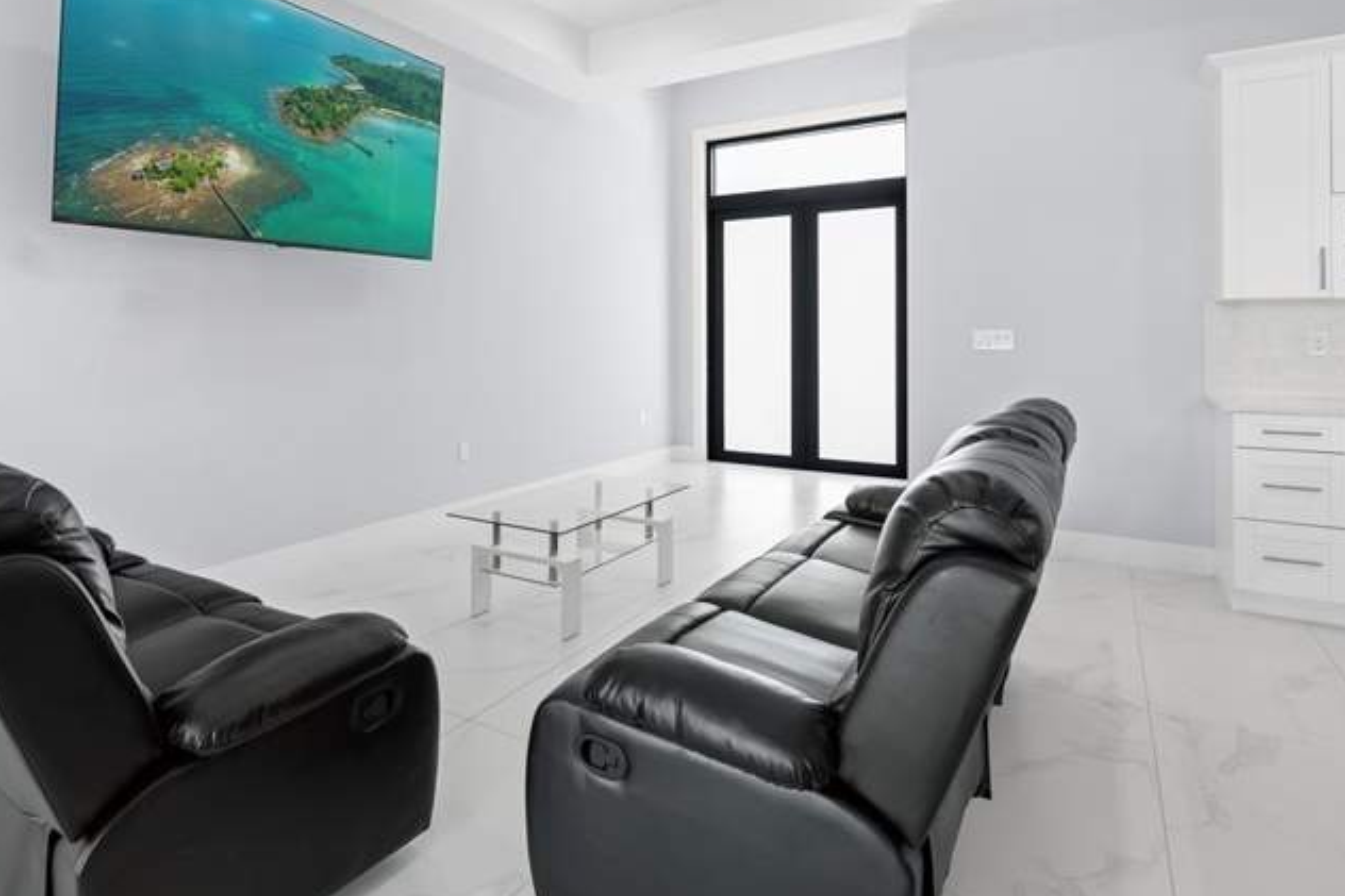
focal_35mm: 19
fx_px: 710
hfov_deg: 86.8
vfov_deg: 64.3
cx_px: 619
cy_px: 397
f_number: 8
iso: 640
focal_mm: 10
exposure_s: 1/15
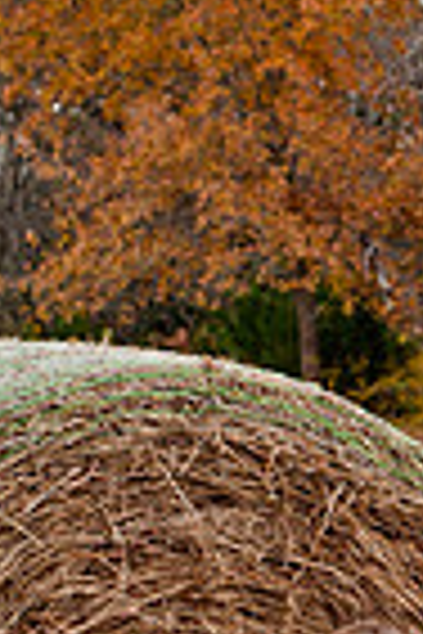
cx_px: 542
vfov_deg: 8.6
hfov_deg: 5.7
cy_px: 562
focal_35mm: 239
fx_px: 4212
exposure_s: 1/125
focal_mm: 50
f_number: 5
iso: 200
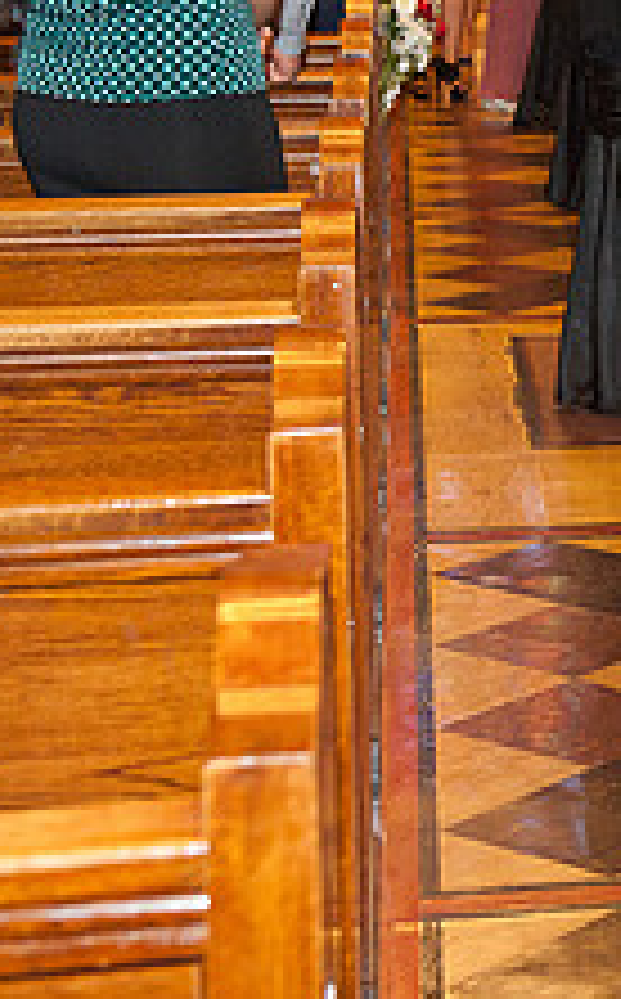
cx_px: 1026
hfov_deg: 11.0
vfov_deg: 18.5
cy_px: 202
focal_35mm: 112
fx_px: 3045
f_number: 4
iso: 4000
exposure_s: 1/100
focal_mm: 42
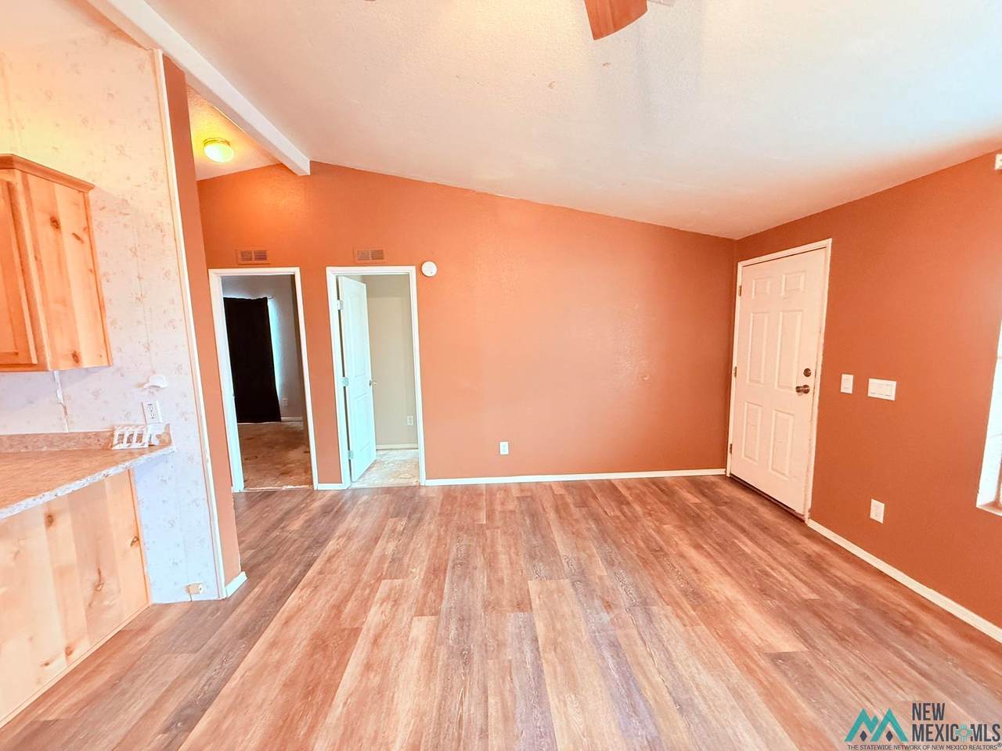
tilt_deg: -7.1
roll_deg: +1.7
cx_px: 501
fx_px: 405
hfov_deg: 102.1
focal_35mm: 14
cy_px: 376
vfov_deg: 85.7
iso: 500
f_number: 2.2
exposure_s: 1/60
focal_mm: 2.22
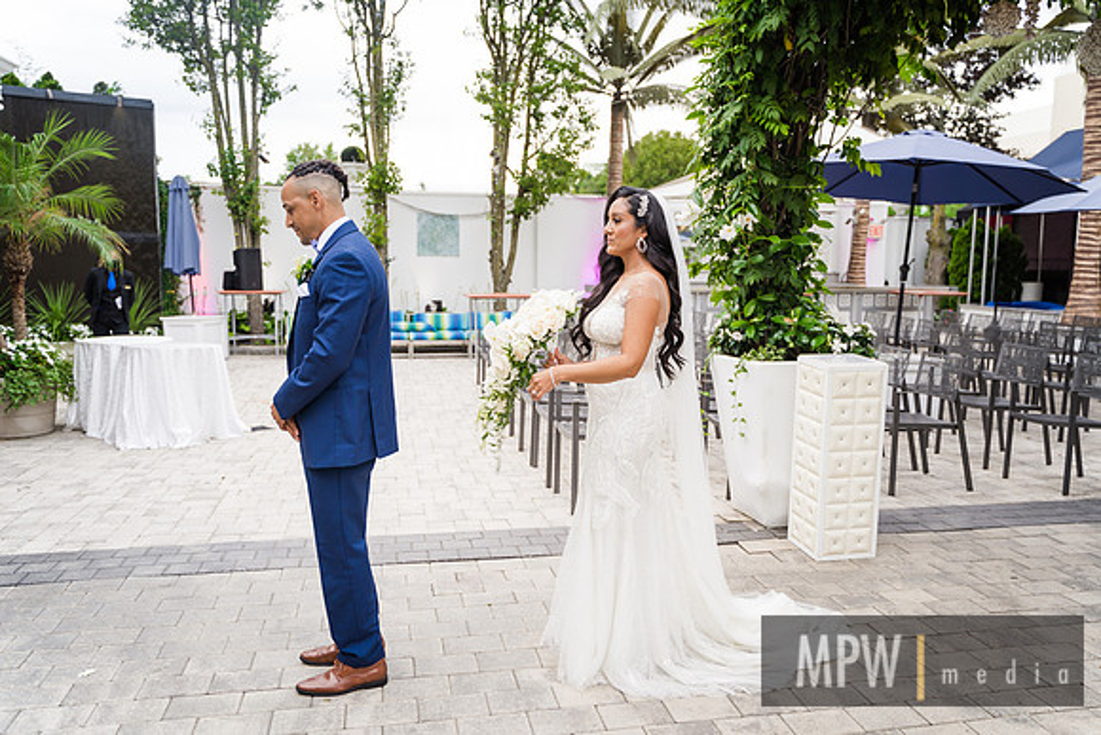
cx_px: 550
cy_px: 368
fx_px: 856
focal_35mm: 28
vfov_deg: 46.4
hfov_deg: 65.5
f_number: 2.8
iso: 100
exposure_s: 1/60
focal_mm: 28
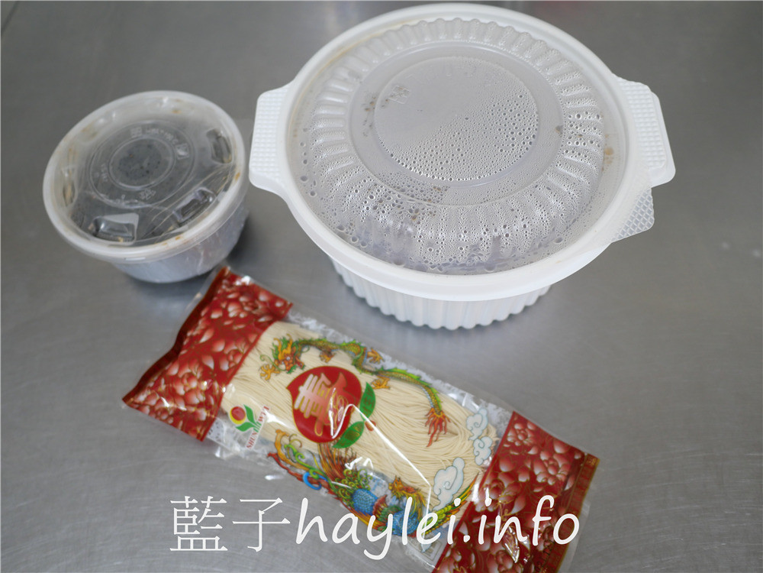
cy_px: 286
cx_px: 382
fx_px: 661
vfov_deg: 46.8
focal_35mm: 30
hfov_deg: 60.0
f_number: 1.7
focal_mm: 15
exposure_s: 1/60
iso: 400
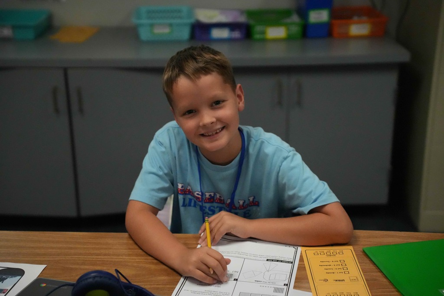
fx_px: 715
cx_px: 222
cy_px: 148
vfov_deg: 23.4
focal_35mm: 58
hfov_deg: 34.5
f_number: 2.8
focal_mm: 58
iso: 16000
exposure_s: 1/4000
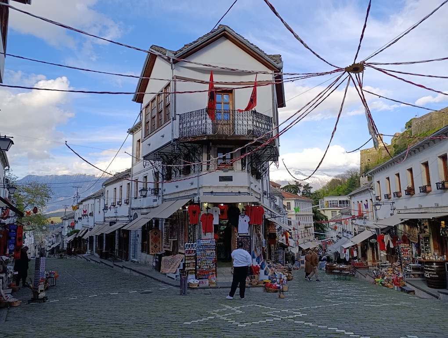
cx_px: 224
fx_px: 298
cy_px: 169
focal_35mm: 23
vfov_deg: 59.0
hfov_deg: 73.8
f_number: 1.65
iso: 50
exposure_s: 1/319
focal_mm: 6.11
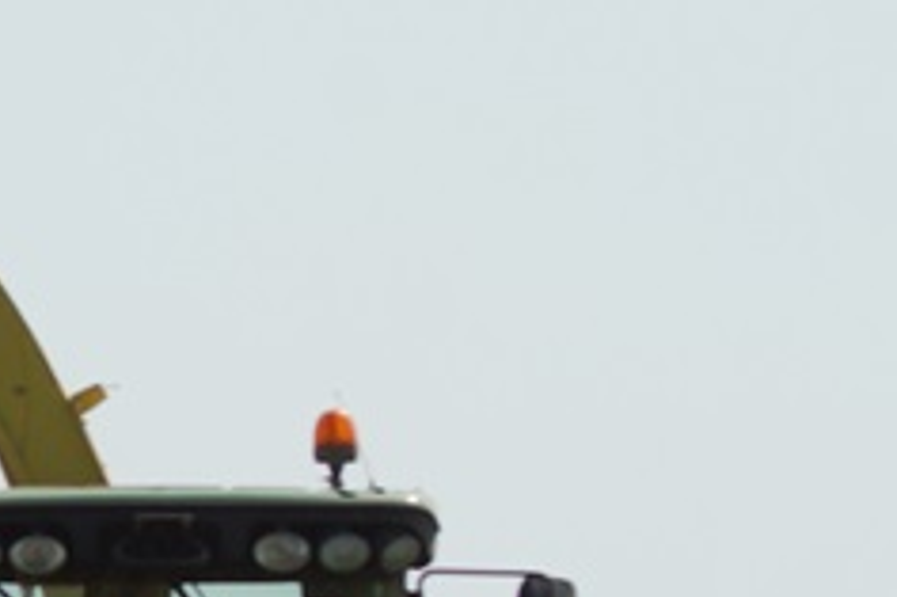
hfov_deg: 3.5
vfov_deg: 2.3
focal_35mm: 587
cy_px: 913
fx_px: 14615
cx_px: -924
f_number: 8
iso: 100
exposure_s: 1/250
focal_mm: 90
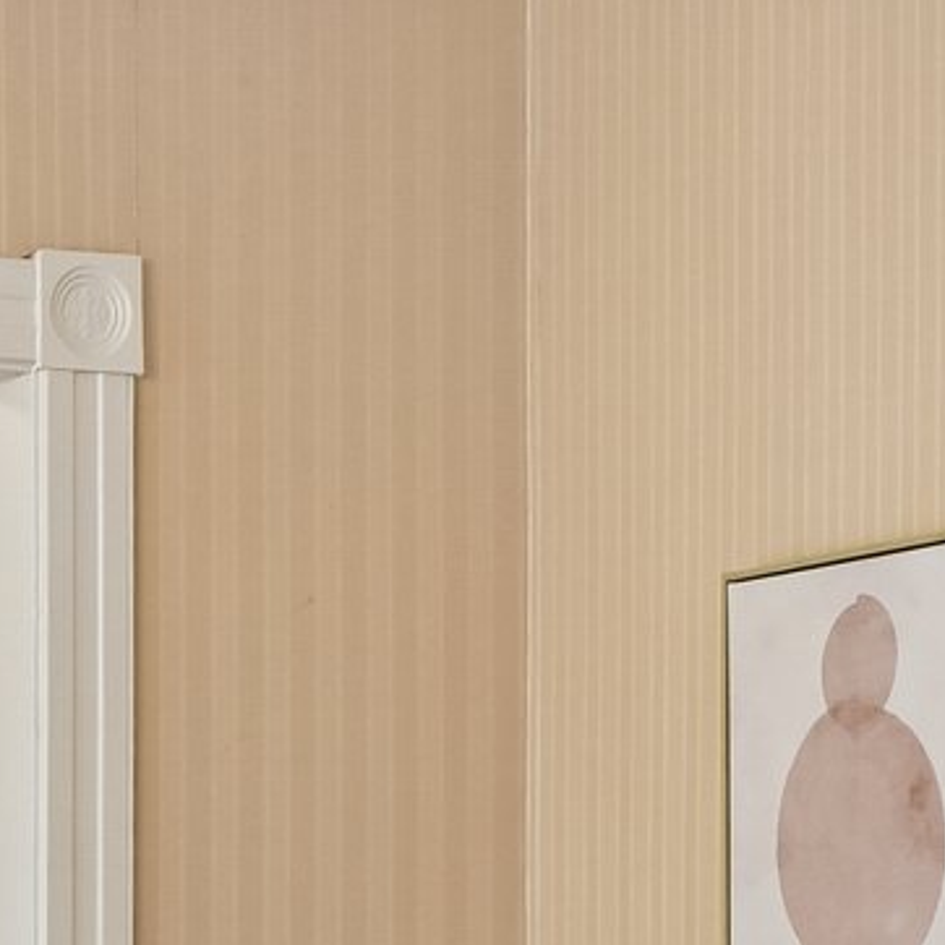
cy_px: 1434
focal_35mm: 202
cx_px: -360
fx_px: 6239
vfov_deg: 8.5
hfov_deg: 8.5
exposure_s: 1/13
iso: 400
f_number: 5.6
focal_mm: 28
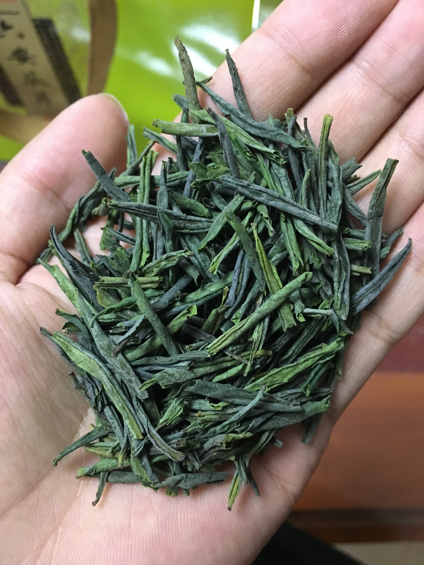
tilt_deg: -76.8
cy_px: 282
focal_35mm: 29
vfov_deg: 61.7
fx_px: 474
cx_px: 212
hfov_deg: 48.2
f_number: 2.2
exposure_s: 1/17
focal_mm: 4.15
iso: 250
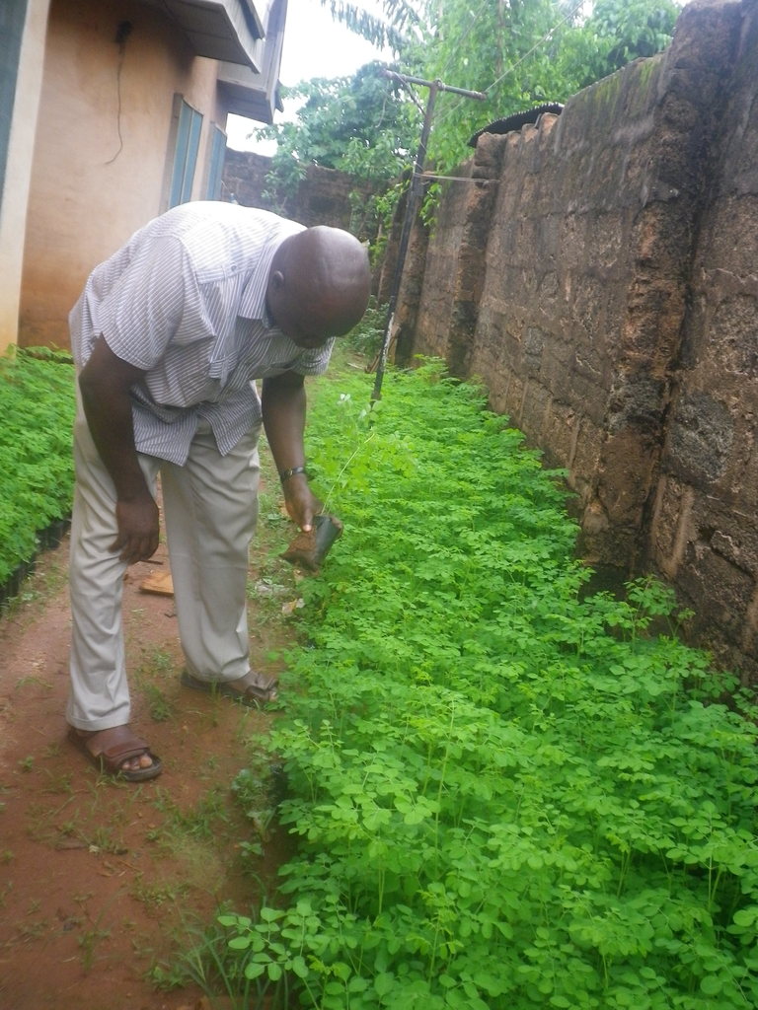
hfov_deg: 40.7
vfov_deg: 52.6
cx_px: 379
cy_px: 505
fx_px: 1022
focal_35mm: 35
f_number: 3.9
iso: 200
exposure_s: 1/100
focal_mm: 6.36
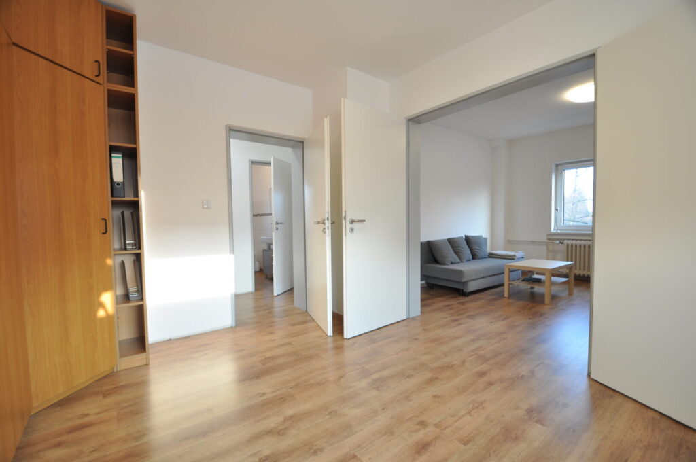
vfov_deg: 77.2
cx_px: 348
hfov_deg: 100.5
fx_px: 290
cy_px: 231
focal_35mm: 15
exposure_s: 1/25
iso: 200
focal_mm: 10
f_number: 3.5
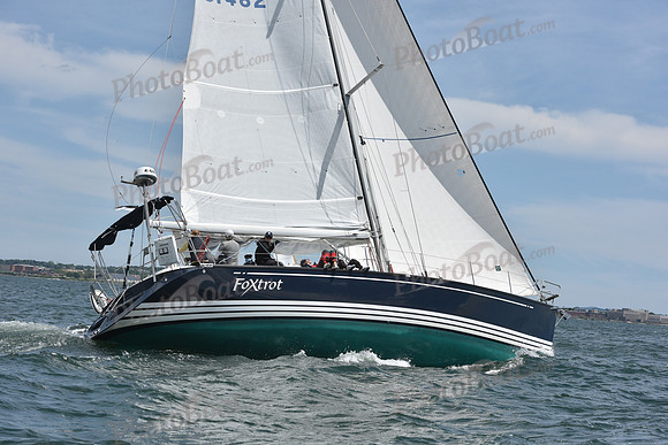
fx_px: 1392
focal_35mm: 75
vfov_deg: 18.2
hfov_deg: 27.0
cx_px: 334
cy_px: 222
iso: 250
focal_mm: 75
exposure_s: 1/1250
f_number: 9
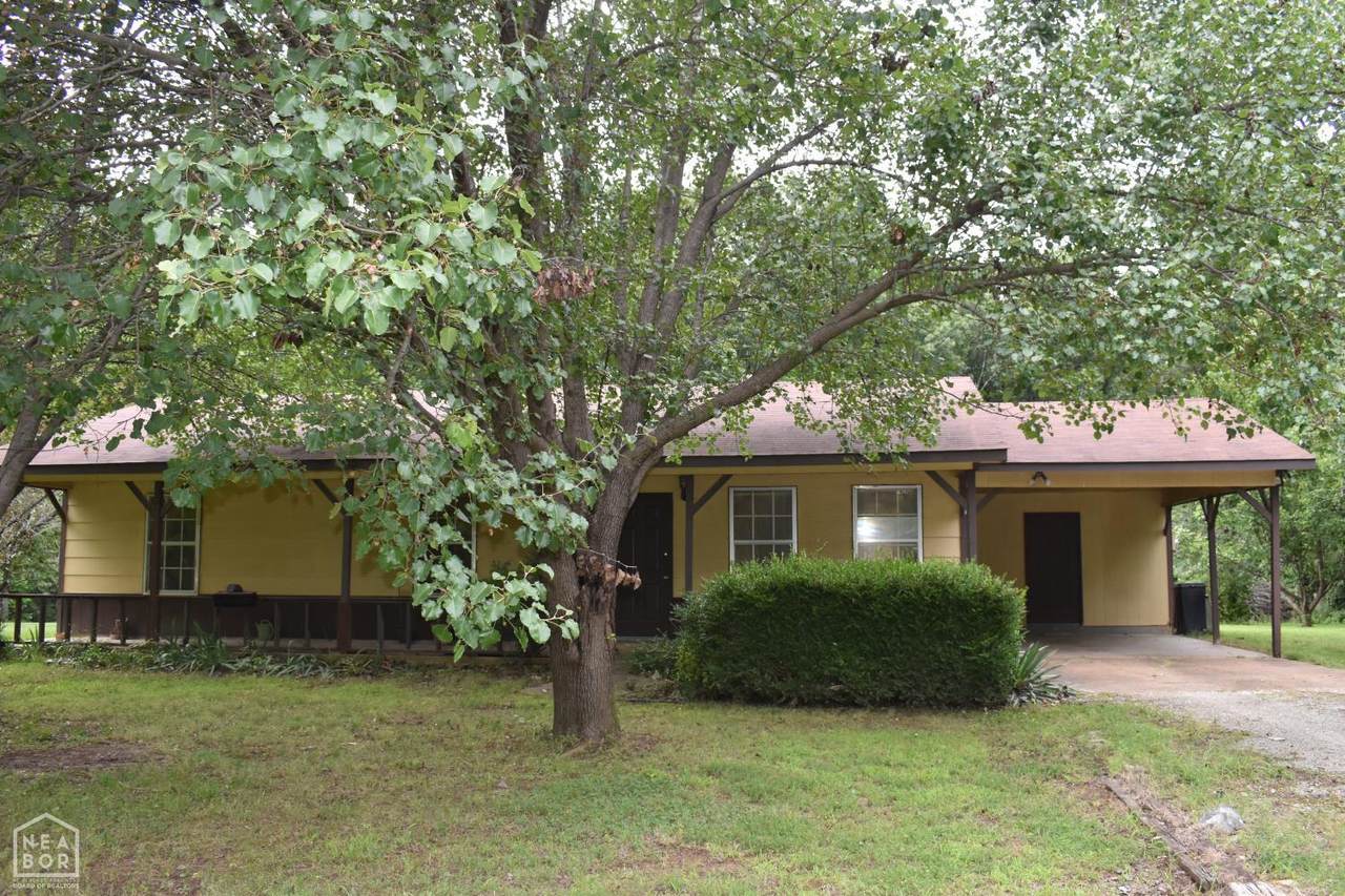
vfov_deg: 41.7
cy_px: 448
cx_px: 672
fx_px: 1177
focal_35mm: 32
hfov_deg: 59.5
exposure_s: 1/125
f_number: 5.6
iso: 800
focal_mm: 21
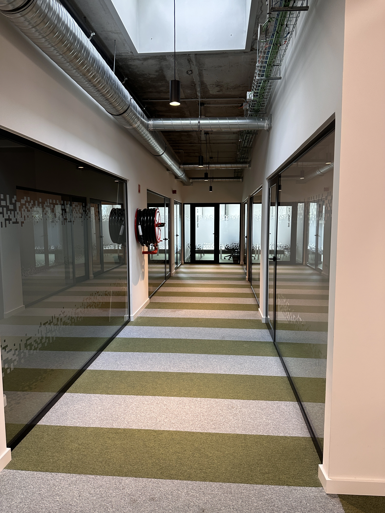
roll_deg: +0.5
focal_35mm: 24
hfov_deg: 56.8
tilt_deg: -5.8
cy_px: 256
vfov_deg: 71.6
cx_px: 192
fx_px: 356
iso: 200
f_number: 1.78
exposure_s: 1/100
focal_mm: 6.86
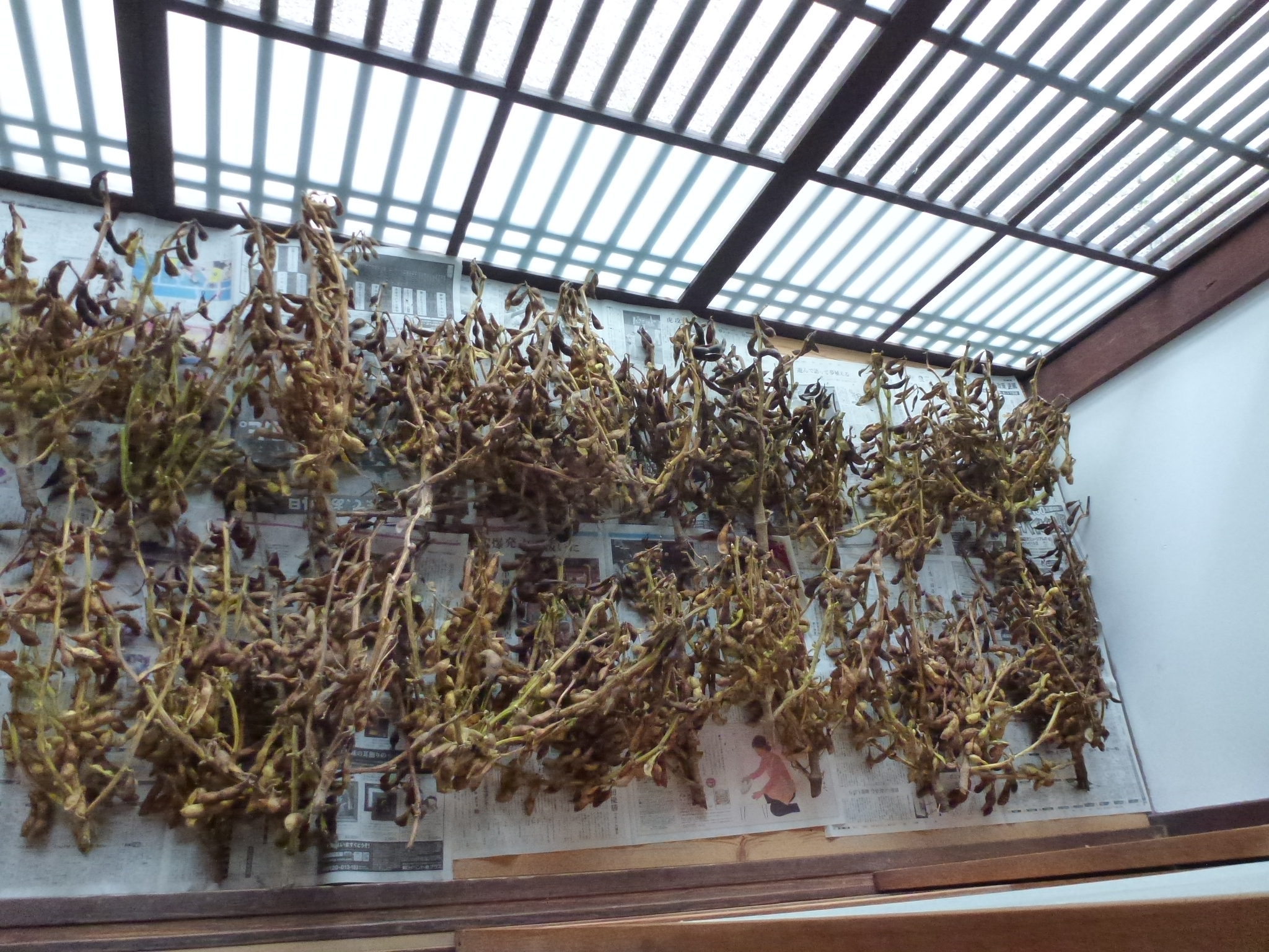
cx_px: 634
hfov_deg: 71.6
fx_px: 880
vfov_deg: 56.8
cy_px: 476
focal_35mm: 24
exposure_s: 1/60
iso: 800
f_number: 3.3
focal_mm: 4.3
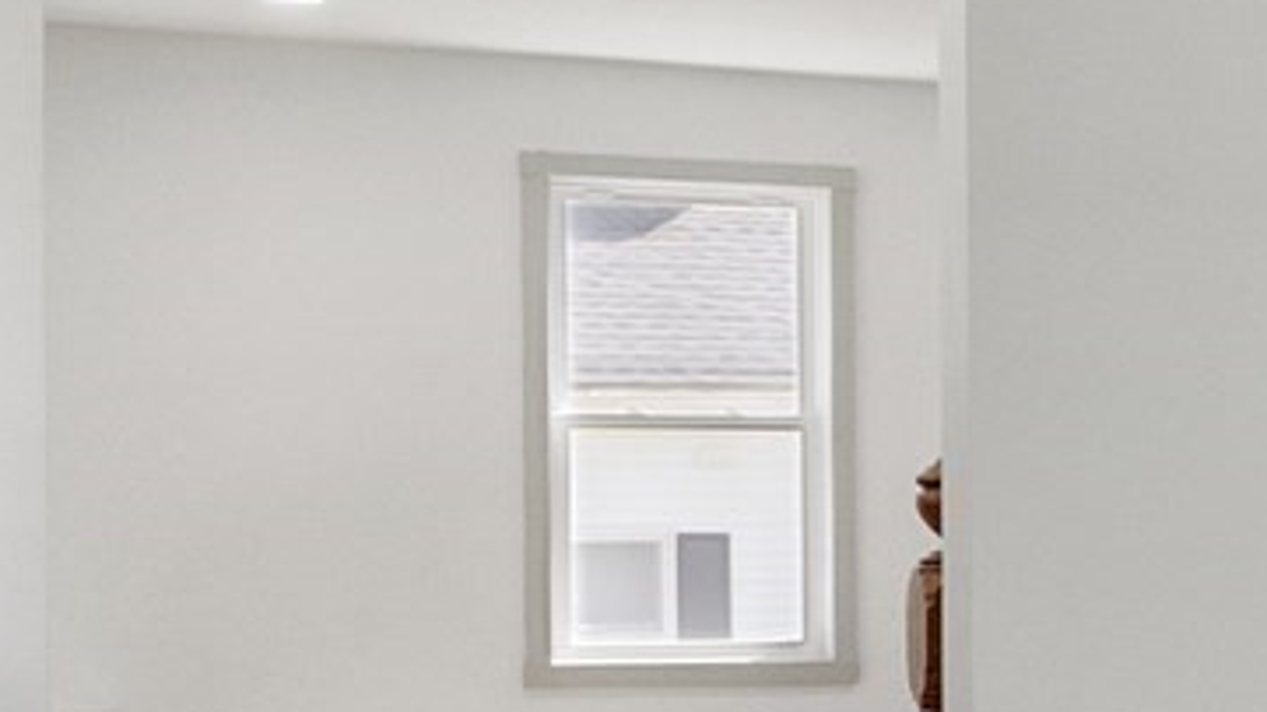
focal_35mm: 107
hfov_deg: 17.1
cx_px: 2151
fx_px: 3594
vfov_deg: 11.3
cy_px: 517
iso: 400
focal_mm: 12
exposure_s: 1/4
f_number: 7.1
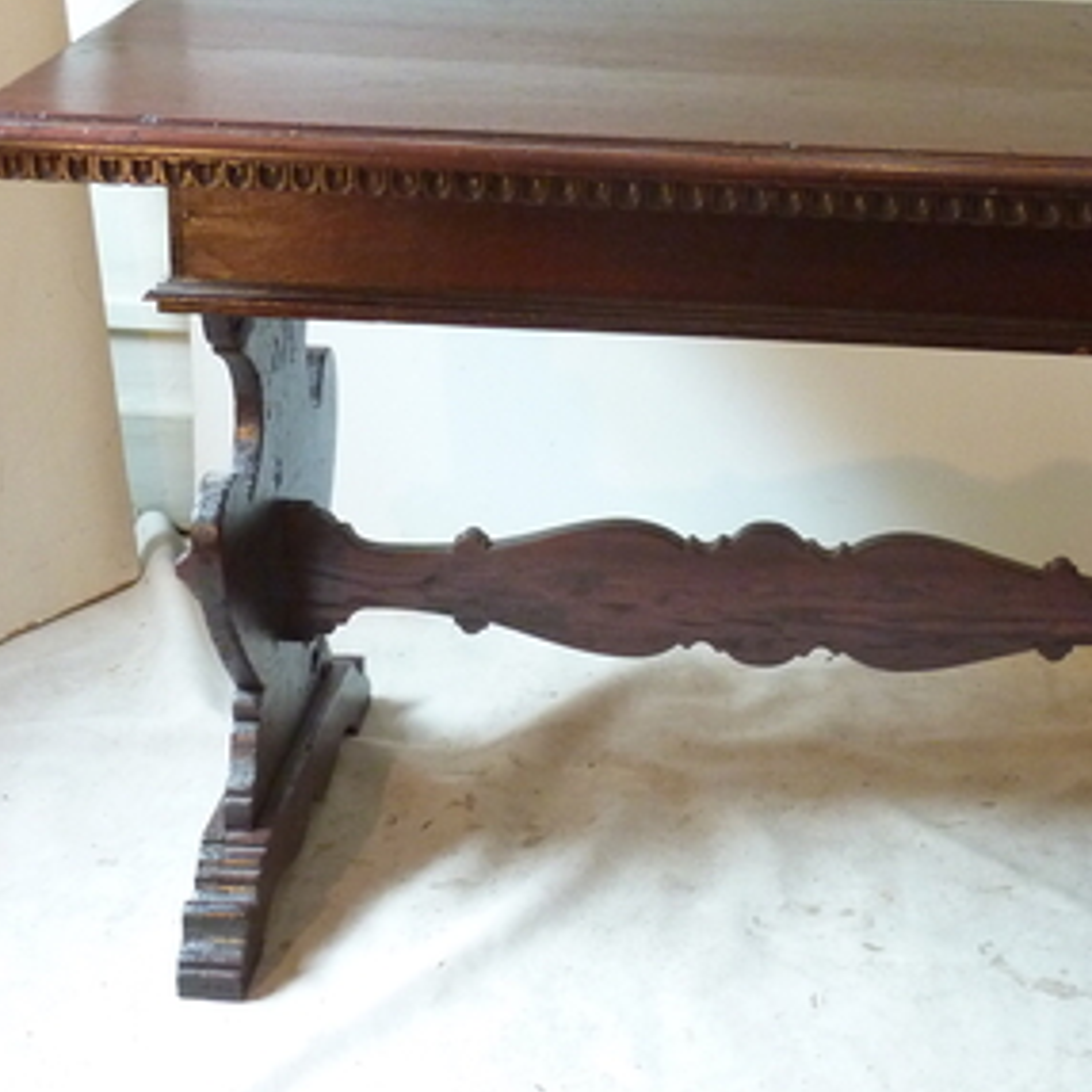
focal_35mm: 65
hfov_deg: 26.2
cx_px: 787
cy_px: 473
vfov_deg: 26.5
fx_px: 2320
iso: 400
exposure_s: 1/25
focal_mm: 5.7
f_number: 3.5
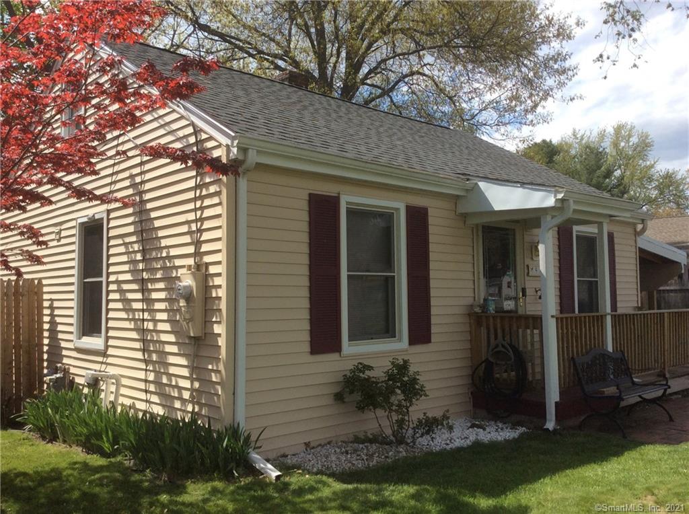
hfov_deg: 56.9
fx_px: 636
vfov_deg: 44.0
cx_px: 344
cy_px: 257
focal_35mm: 32
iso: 32
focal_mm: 3.3
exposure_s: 1/1121
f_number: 2.4
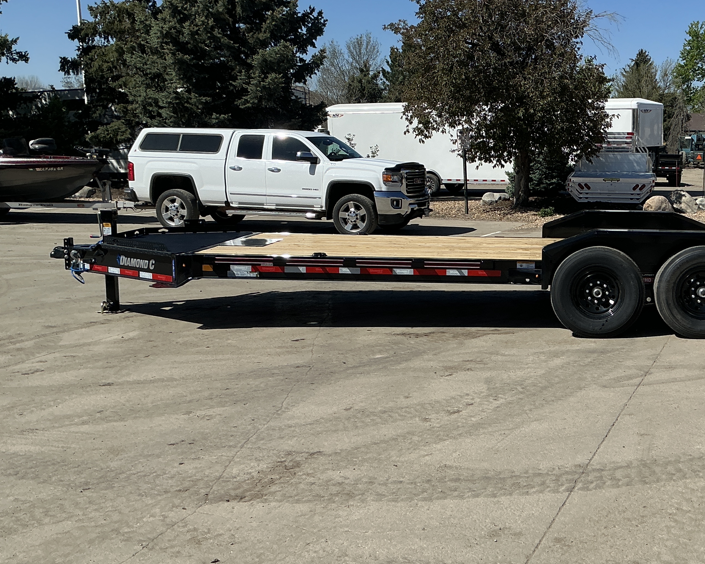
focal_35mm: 43
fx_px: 897
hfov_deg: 42.0
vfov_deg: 34.9
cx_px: 504
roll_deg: +0.8
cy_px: 278
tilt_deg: -5.2
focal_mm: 3
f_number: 1.8
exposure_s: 1/2667
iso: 25
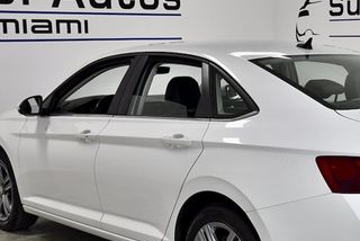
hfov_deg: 29.2
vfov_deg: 20.0
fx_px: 681
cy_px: 155
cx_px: 270
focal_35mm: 68
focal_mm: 23
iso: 1250
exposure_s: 1/640
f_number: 5.6
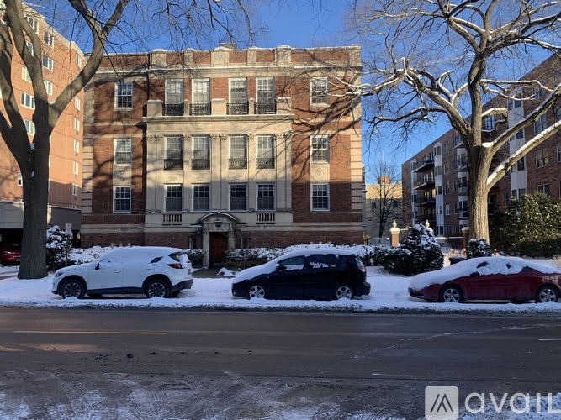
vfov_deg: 53.0
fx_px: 421
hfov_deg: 67.3
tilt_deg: +3.5
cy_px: 210
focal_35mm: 26
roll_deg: -0.5
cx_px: 280
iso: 25
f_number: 1.8
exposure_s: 1/635
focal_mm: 4.25
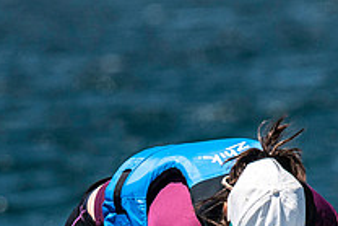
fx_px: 11781
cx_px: 216
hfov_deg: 1.6
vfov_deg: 1.1
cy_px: 287
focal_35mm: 1254
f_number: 5.6
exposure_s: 1/4000
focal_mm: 300
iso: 400
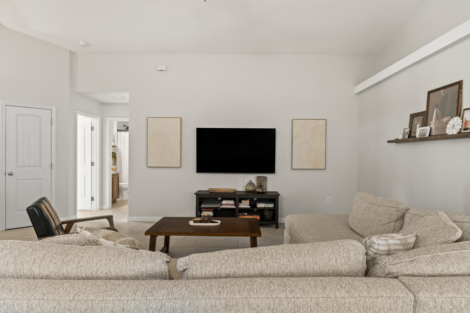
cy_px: 156
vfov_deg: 63.6
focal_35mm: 19
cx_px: 235
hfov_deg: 85.9
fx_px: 253
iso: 320
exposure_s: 1/1.25
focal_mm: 12.9
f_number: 8
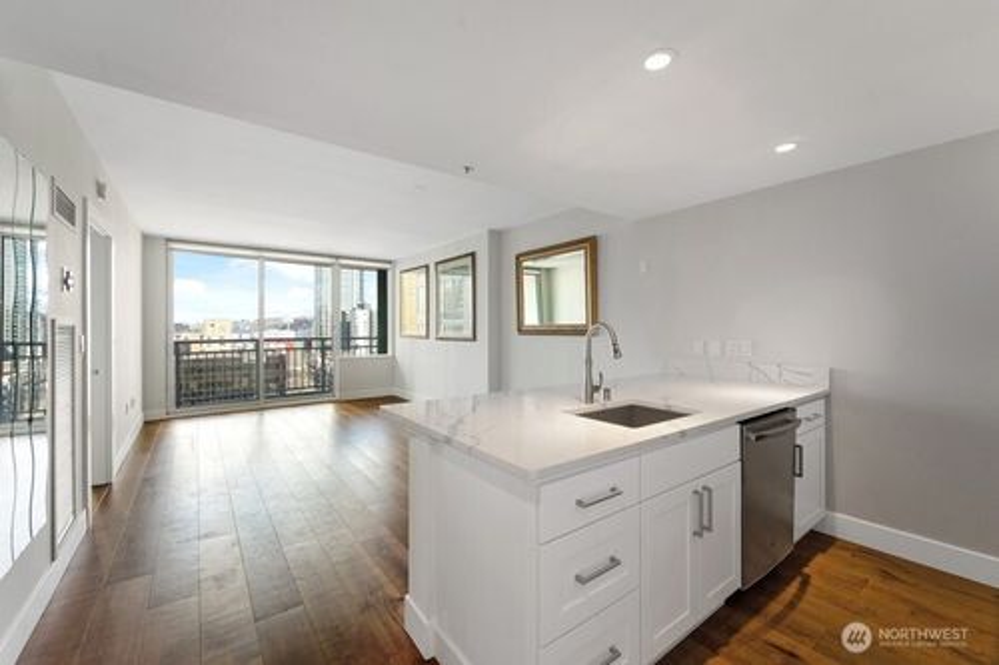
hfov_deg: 104.3
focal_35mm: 14
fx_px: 388
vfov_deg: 81.2
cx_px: 500
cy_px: 332
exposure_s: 1/20
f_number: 8
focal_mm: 14
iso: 200
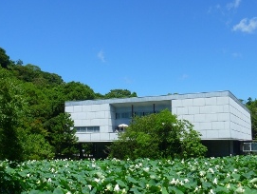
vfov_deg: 32.2
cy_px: 78
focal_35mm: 45
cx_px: 147
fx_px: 335
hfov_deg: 41.9
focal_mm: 6.3
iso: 80
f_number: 5.6
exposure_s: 1/250
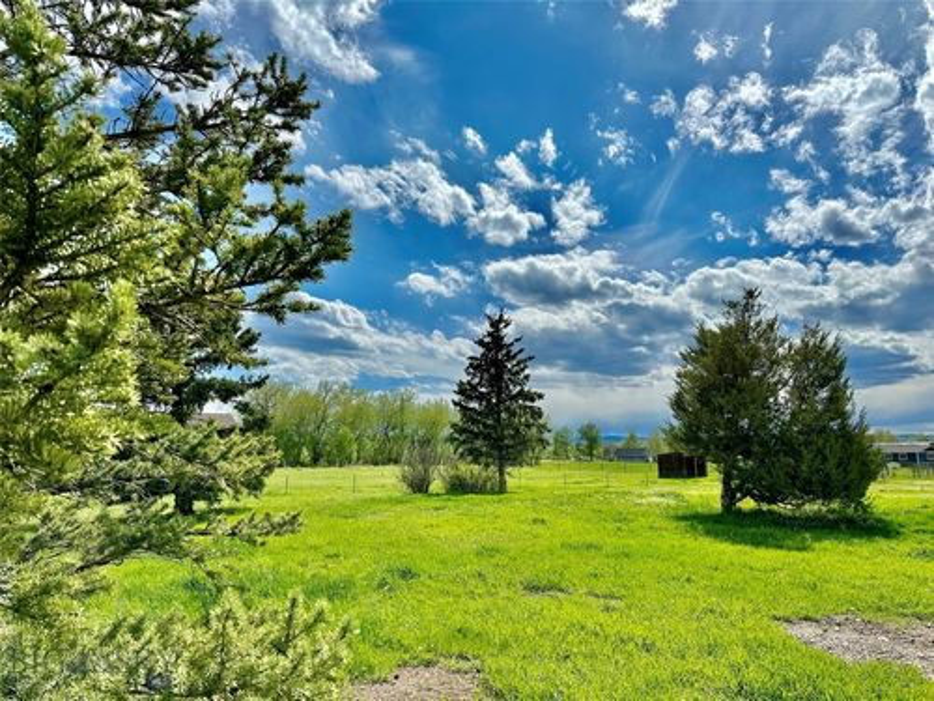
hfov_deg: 71.6
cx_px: 467
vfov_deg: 56.8
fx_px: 648
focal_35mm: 24
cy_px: 350
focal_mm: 6.86
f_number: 1.78
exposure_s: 1/13699
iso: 80
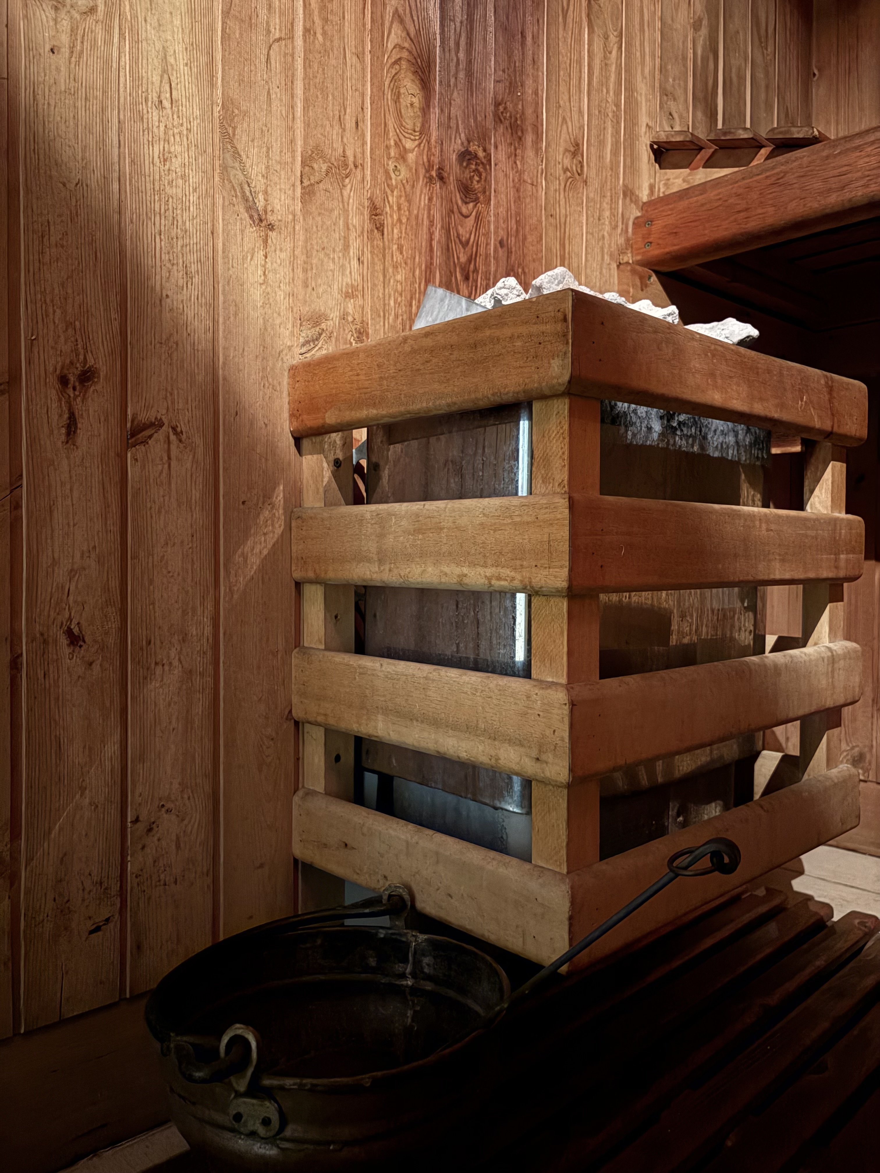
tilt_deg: -0.3
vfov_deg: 67.3
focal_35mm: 26
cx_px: 440
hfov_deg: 53.1
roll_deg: -0.4
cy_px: 586
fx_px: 881
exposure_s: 1/9
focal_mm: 5.96
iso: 1250
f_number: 1.6
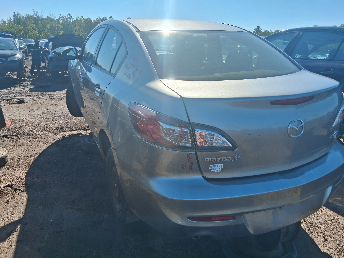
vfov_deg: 53.1
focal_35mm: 26
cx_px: 172
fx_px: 258
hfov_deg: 67.3
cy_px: 129
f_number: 1.8
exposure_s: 1/1063
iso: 25
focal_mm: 3.98
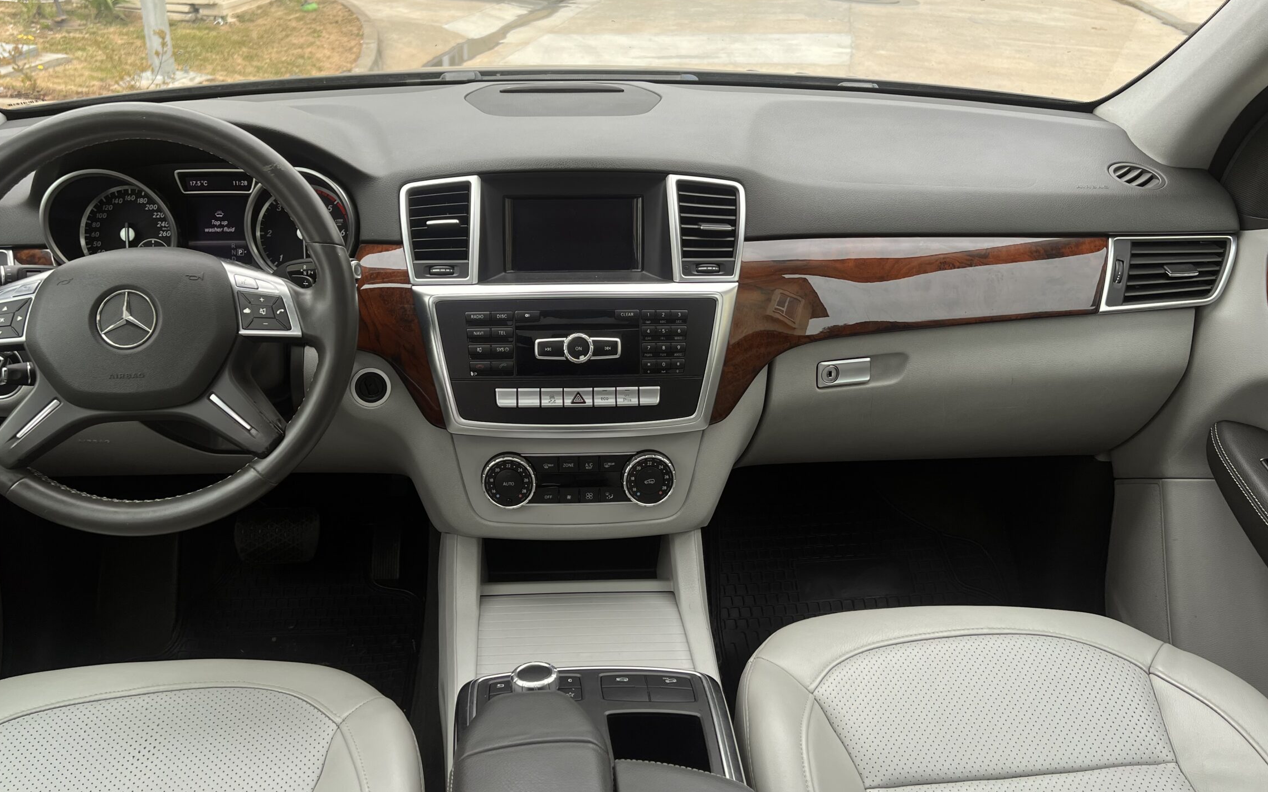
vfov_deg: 40.5
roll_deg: -0.8
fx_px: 1071
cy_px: 334
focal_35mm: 31
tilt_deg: -25.6
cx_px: 564
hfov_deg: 61.1
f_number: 1.5
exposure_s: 1/1048
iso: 50
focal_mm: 5.7
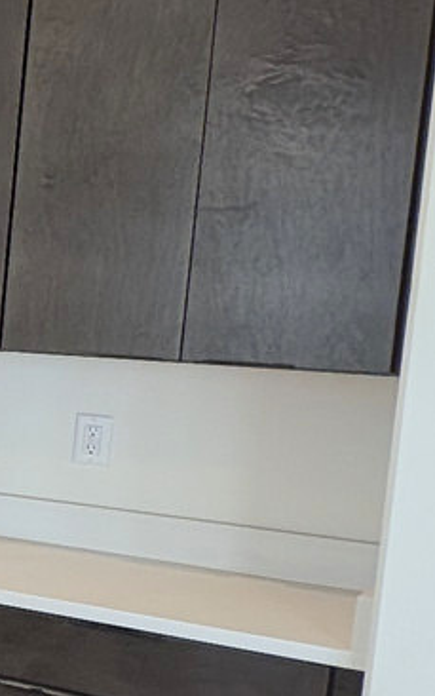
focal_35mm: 71
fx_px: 1346
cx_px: -836
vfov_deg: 28.9
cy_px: 426
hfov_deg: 11.5
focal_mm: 2.23
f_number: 1.95
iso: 51
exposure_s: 1/120
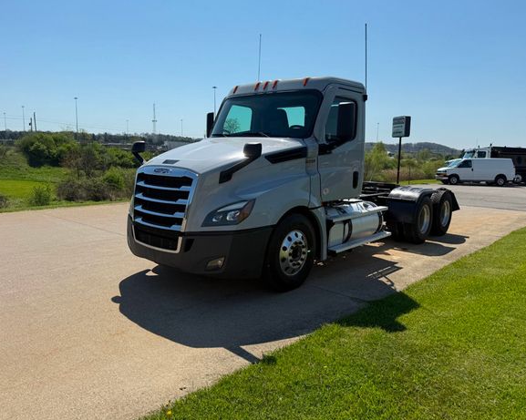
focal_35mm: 26
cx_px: 277
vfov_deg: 54.9
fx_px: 405
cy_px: 202
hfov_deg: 66.0
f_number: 1.78
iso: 80
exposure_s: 1/6711
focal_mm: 6.76
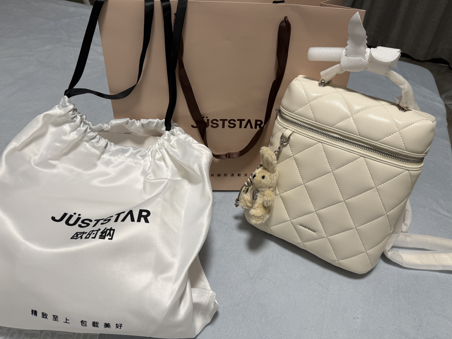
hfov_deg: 71.6
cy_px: 170
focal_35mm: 24
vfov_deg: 56.8
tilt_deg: -43.5
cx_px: 226
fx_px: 313
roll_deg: -3.9
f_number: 1.78
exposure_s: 1/50
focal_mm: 6.76
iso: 125
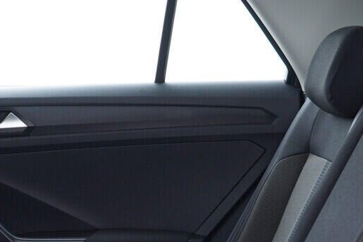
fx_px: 1018
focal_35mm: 101
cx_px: 84
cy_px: 264
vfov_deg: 13.3
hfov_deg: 20.0
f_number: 2.8
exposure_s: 1/40
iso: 320
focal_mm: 24
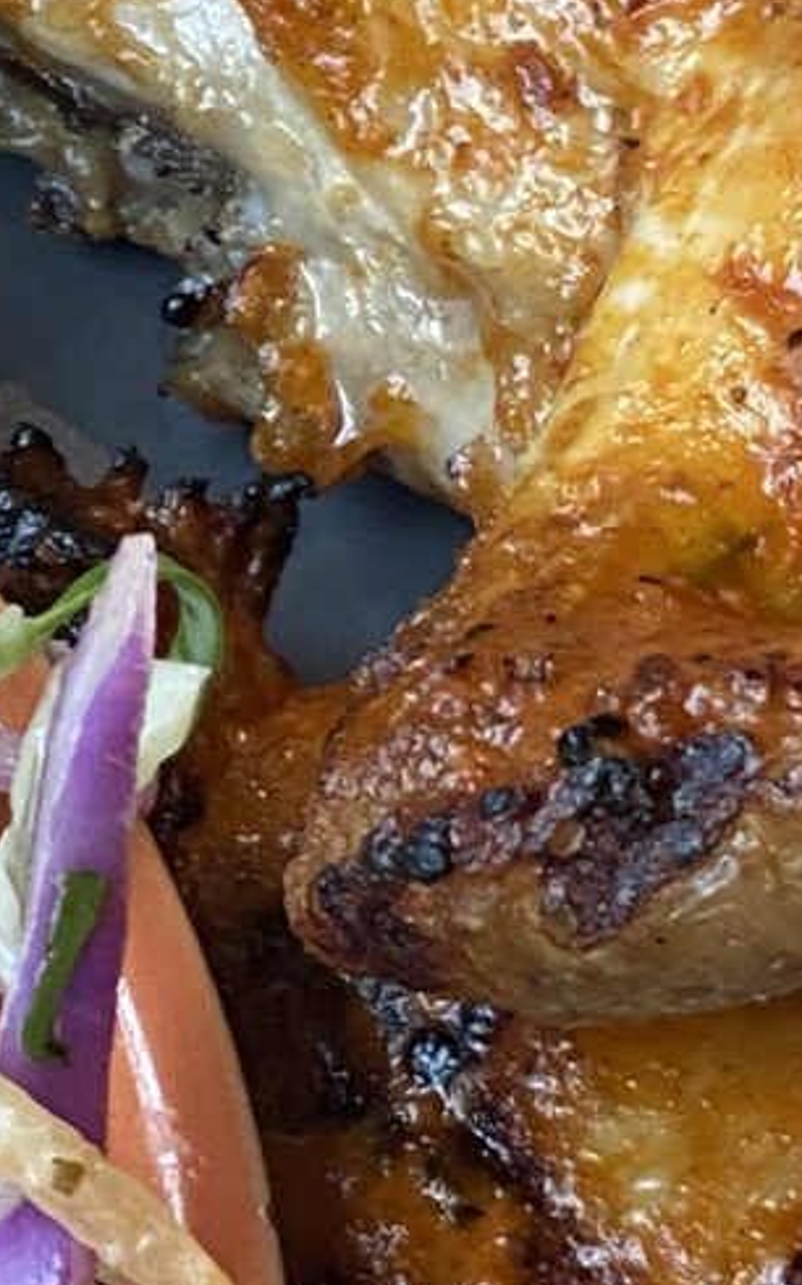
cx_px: 10
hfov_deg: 9.0
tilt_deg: -68.6
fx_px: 5039
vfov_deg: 14.5
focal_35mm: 144
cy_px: 821
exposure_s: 1/50
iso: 160
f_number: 1.8
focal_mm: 4.25
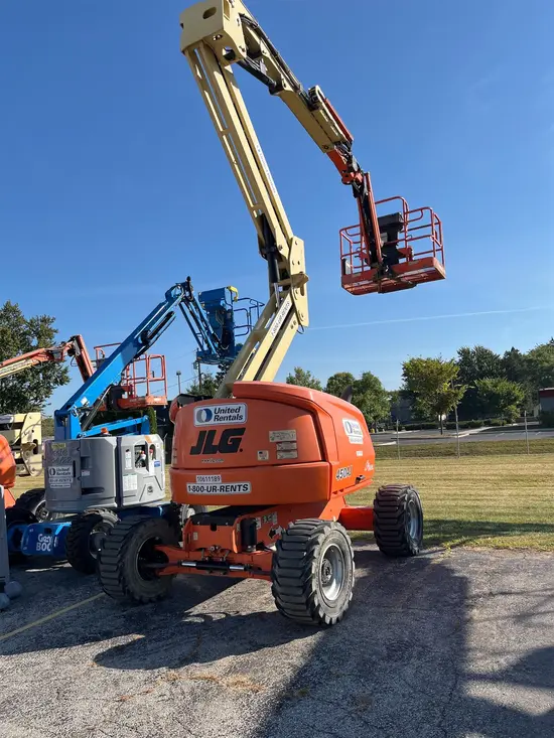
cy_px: 369
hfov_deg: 53.1
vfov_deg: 67.3
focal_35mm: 26
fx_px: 555
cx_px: 277
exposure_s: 1/3215
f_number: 1.6
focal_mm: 5.1
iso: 50
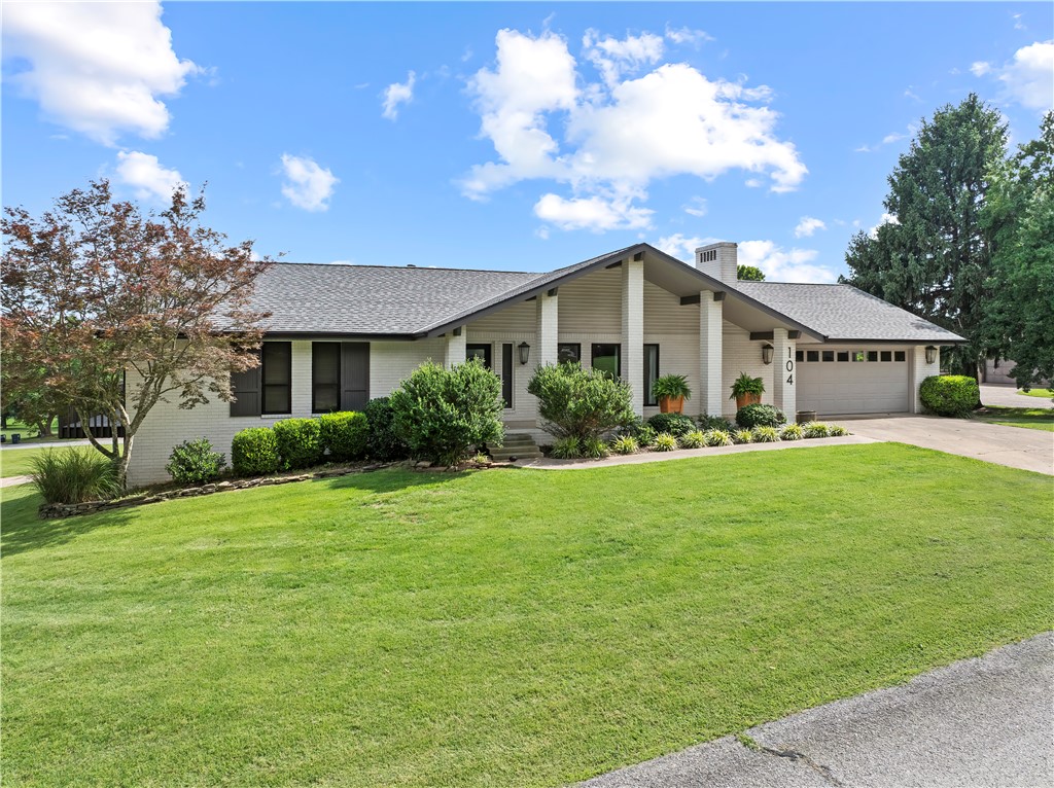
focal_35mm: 24
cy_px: 394
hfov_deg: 71.6
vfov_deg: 56.7
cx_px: 527
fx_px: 730
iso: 150
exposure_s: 1/2500
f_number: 2.8
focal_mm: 12.29
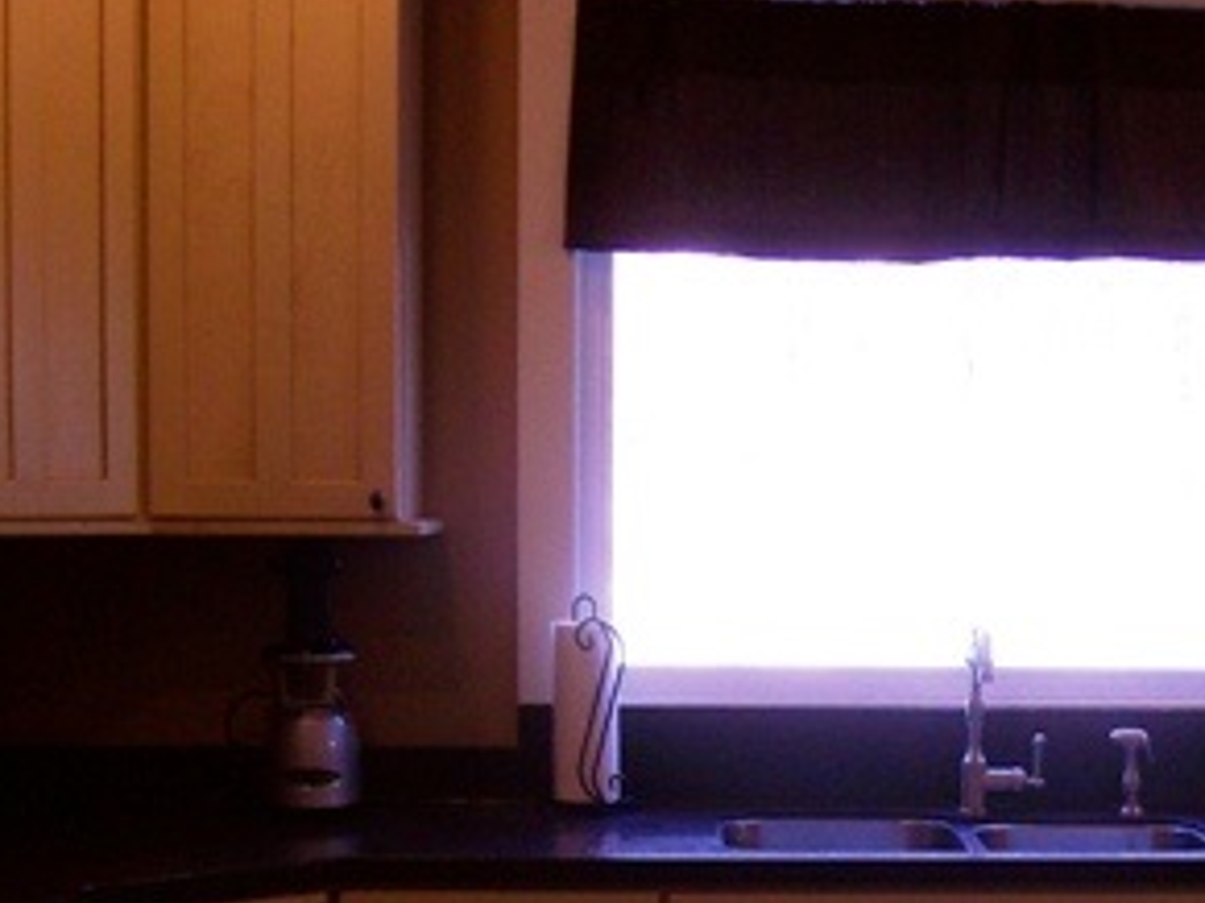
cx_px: 915
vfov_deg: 18.9
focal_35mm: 77
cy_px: 750
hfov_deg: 25.0
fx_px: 2679
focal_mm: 5.8
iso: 80
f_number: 2.8
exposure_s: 1/44.7
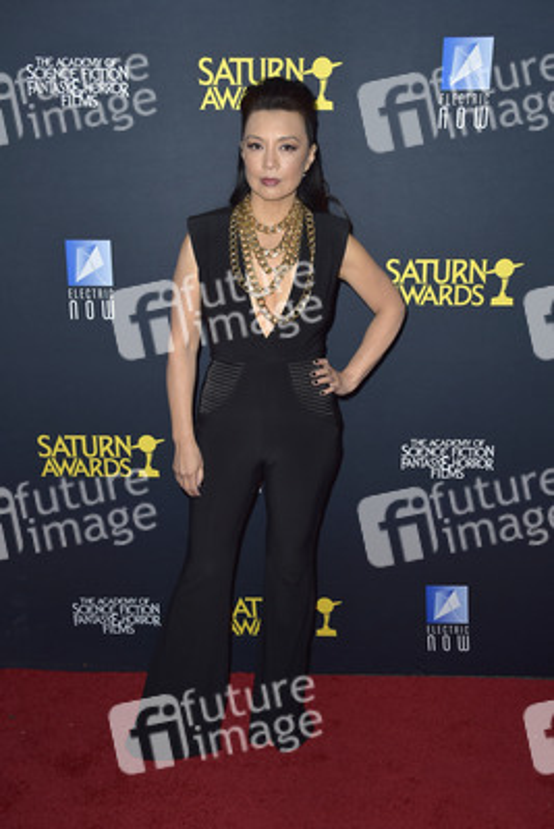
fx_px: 876
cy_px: 414
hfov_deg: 35.1
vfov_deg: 50.7
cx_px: 277
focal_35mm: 38
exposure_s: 1/250
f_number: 6.3
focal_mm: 38
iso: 250
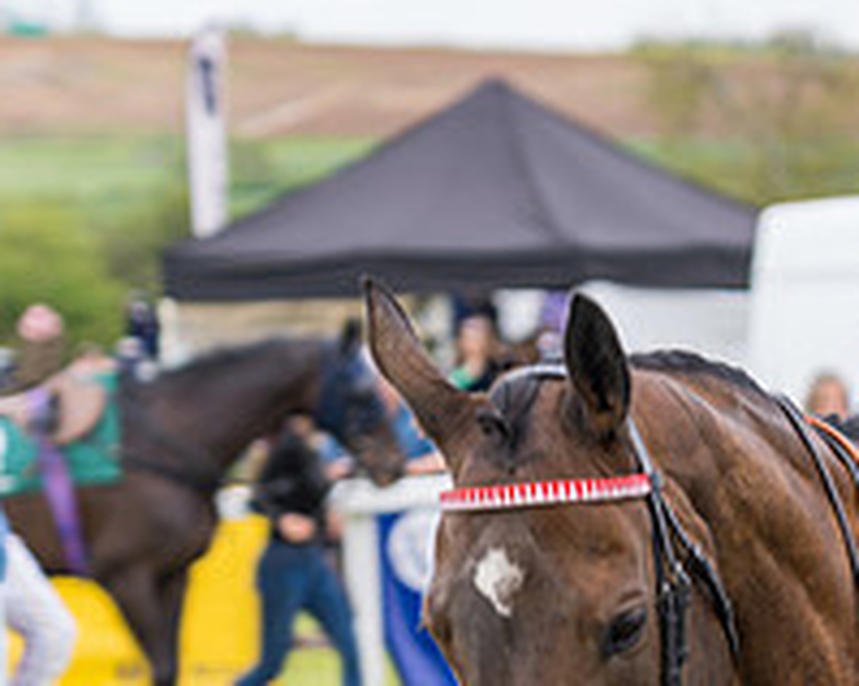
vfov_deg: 5.1
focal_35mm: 301
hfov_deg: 6.4
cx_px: 1078
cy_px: 836
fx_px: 7649
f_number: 4
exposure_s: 1/125
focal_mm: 93
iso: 50
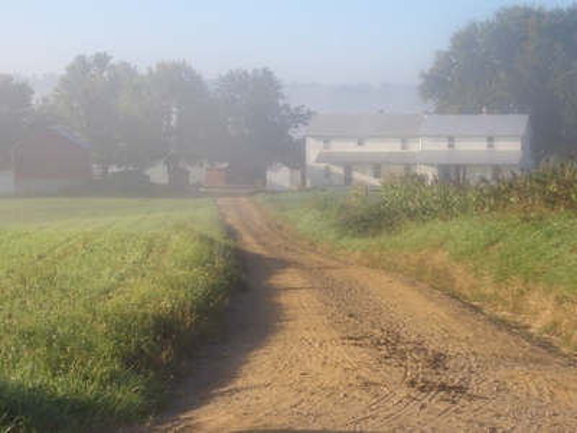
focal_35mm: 74
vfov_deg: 19.9
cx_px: 288
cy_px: 216
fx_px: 1233
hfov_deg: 26.3
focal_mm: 12.2
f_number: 3.9
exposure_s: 1/250
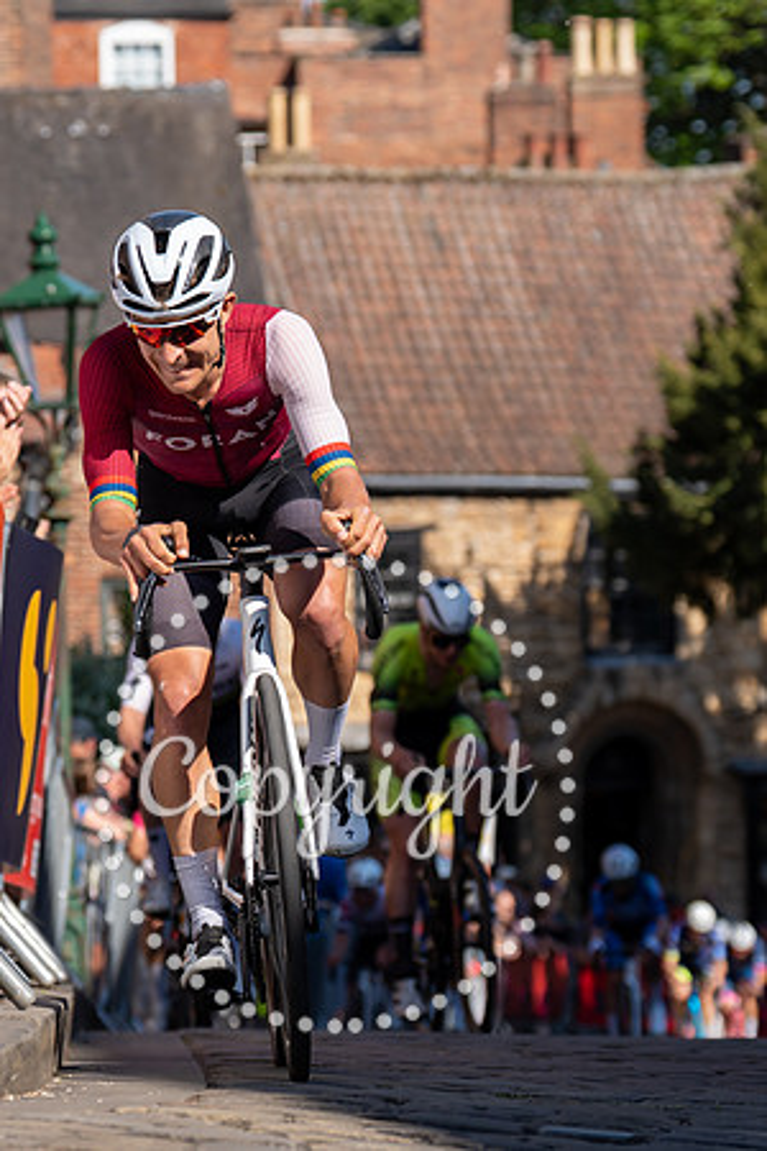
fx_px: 5426
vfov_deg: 12.1
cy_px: 584
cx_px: 135
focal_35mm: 170
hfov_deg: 8.1
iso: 125
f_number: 3.5
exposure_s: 1/1000
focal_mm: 90
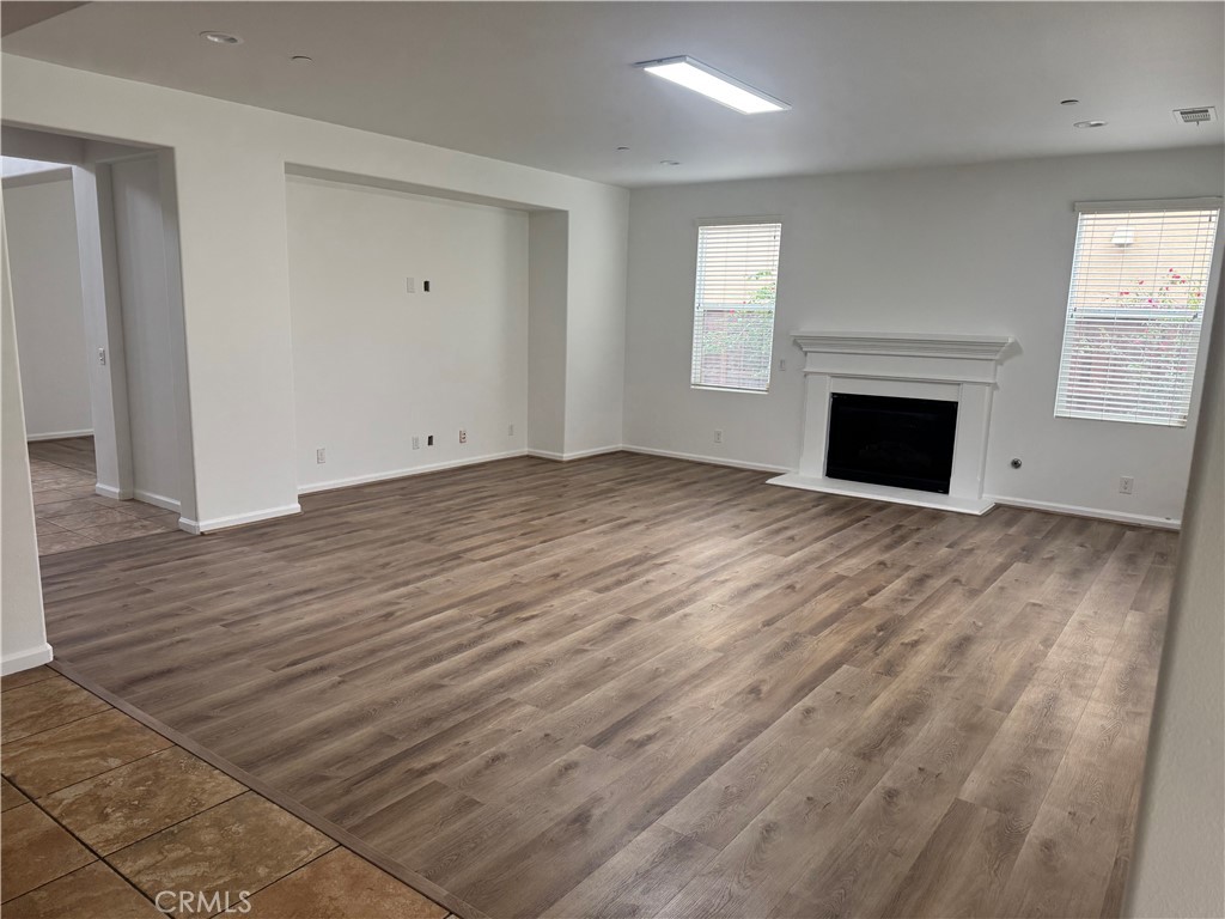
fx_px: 849
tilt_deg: -11.2
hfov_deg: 71.6
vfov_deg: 56.8
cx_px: 612
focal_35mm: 24
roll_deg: -1.6
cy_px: 460
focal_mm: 6.76
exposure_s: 1/120
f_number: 1.78
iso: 160
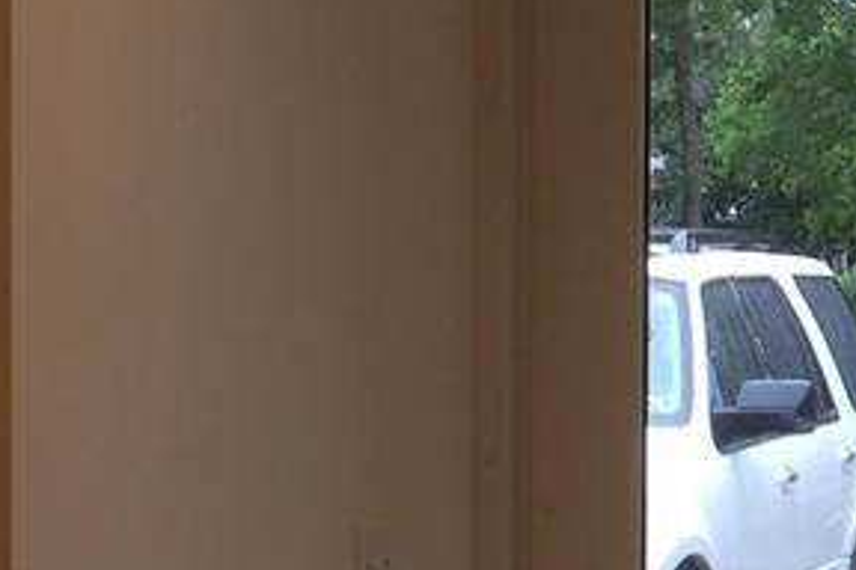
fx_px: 3186
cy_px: 413
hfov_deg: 14.4
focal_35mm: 134
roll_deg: -1.9
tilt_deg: -1.6
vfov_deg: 10.2
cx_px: 1222
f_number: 2.2
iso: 32
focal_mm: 4.15
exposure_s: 1/120
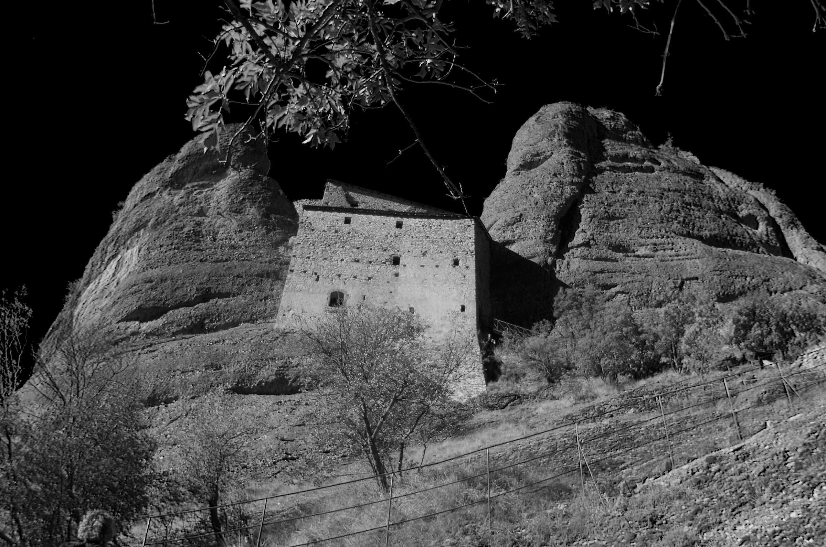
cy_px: 274
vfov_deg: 36.7
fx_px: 824
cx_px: 413
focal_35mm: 36
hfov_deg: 53.2
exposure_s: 1/60
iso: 400
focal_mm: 24.38
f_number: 25
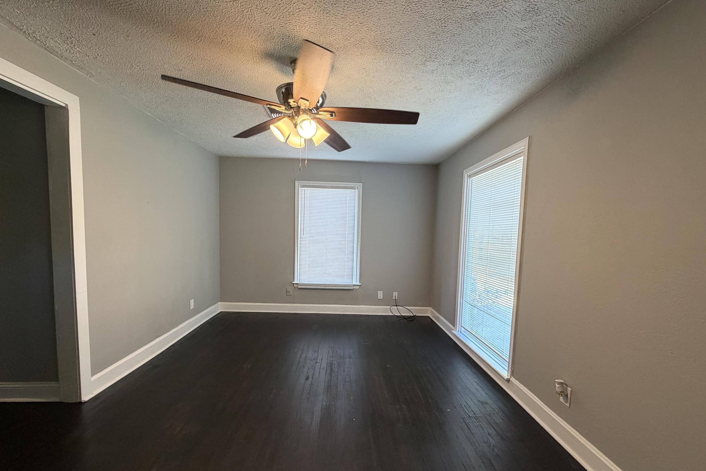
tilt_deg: -4.2
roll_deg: -1.7
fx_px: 294
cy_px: 254
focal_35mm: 15
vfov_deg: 77.2
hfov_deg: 100.4
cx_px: 356
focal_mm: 2.22
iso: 200
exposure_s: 1/60
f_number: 2.2
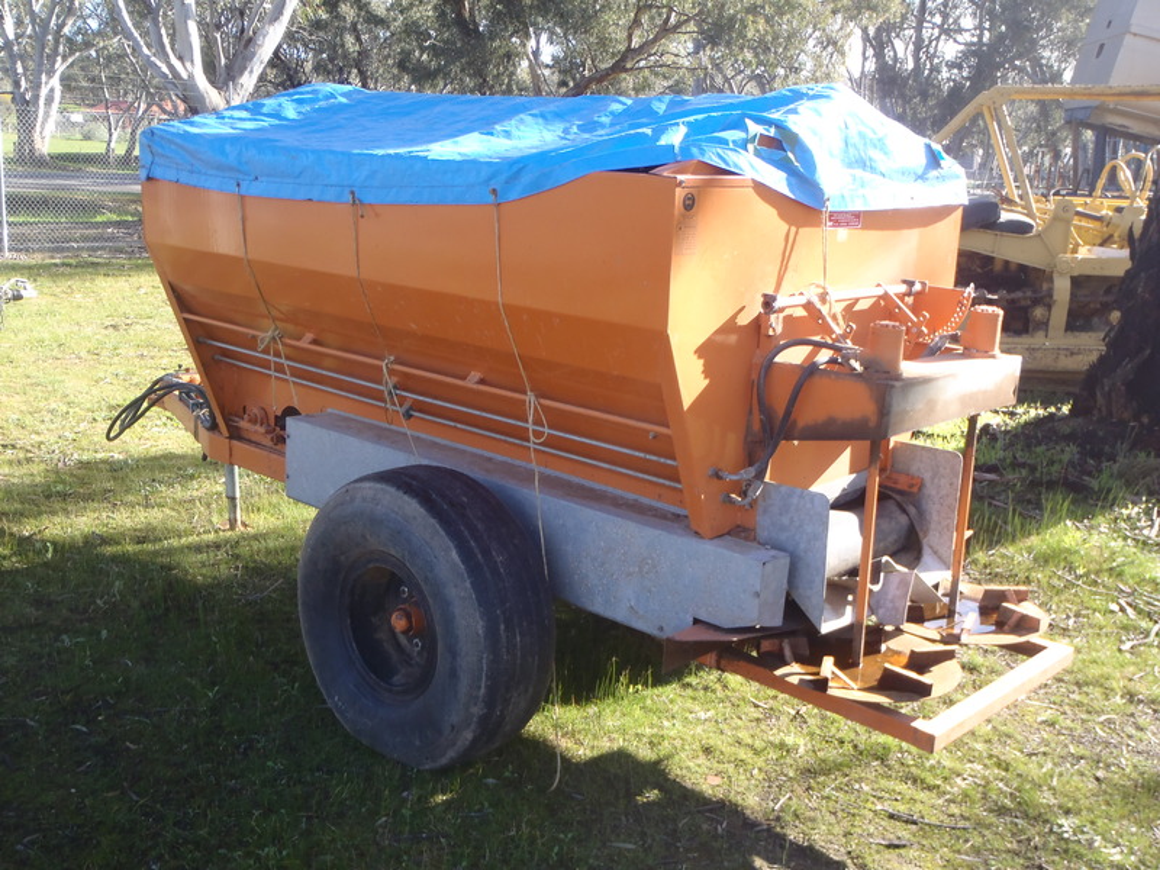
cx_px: 580
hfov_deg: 51.4
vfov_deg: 39.7
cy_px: 435
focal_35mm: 36
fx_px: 1206
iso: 80
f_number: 4.1
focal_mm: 6.53
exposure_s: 1/80
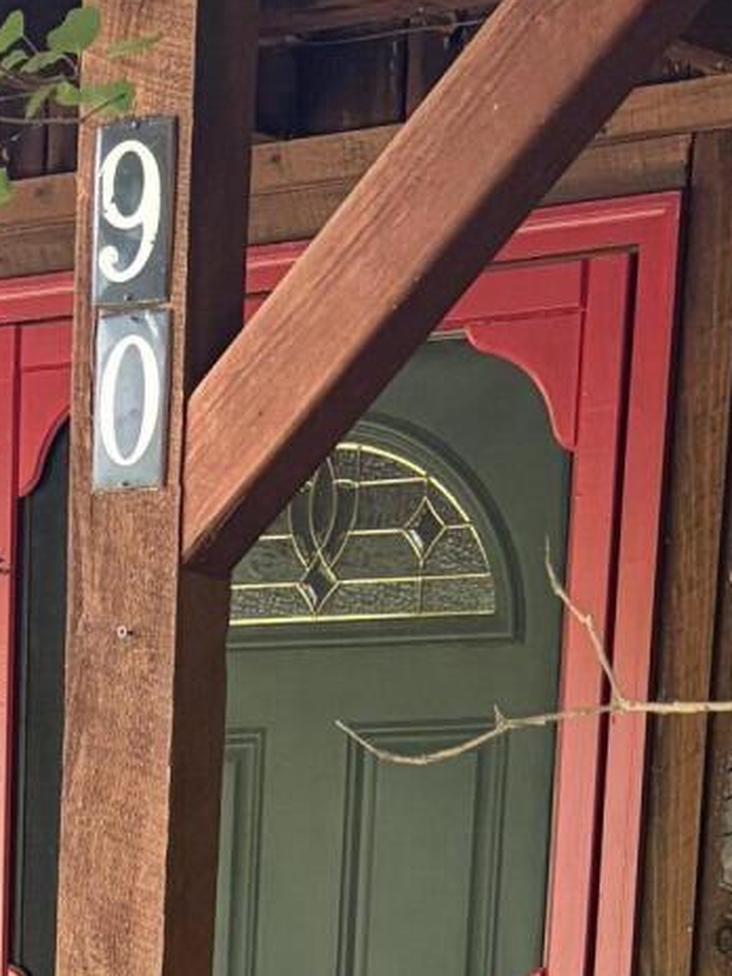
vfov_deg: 15.1
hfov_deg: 12.9
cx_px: -166
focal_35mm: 112
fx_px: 3158
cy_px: 1792
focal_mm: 5.96
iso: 125
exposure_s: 1/122
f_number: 1.6
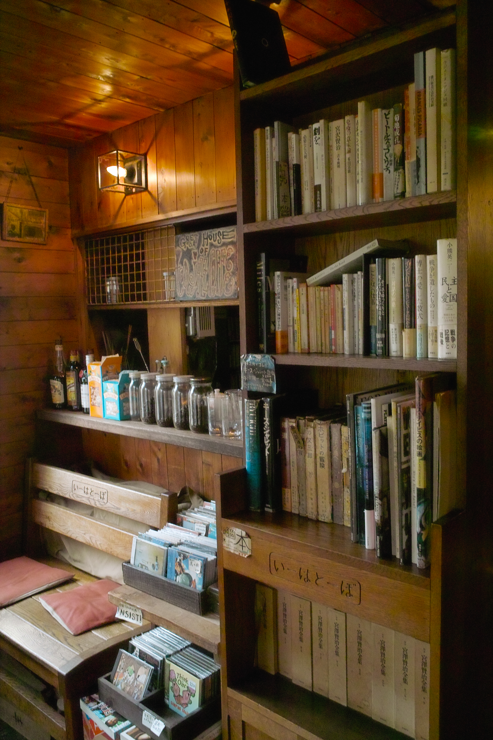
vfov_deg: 65.5
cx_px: 246
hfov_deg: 46.4
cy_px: 370
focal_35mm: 28
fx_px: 575
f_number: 5.6
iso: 800
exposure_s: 1/30
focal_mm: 16.6
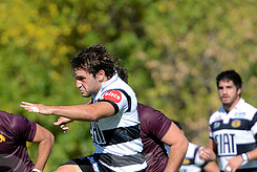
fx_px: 4560
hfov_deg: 3.2
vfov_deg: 2.2
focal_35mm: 638
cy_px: 185
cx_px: 66
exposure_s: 1/1250
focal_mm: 270
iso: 320
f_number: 4
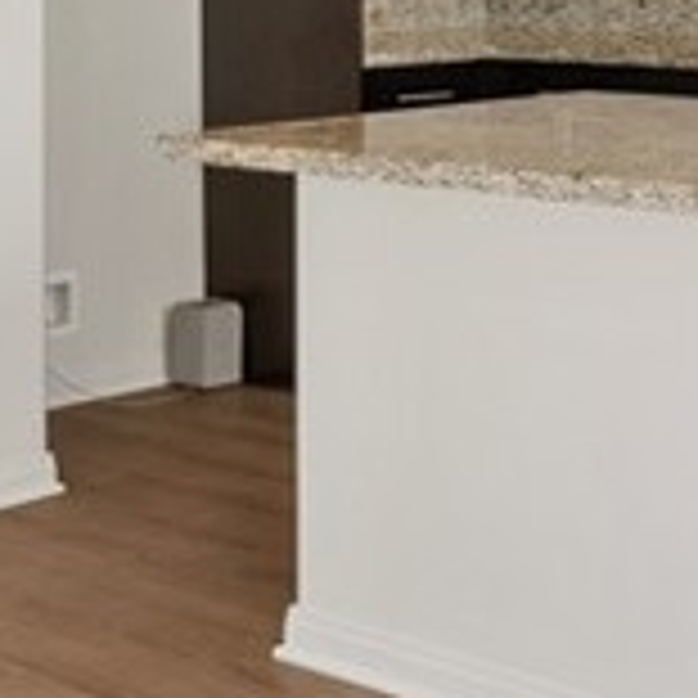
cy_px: -74
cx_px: 675
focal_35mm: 90
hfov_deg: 18.8
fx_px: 2053
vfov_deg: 18.5
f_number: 9
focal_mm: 16
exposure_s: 1/40
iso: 320
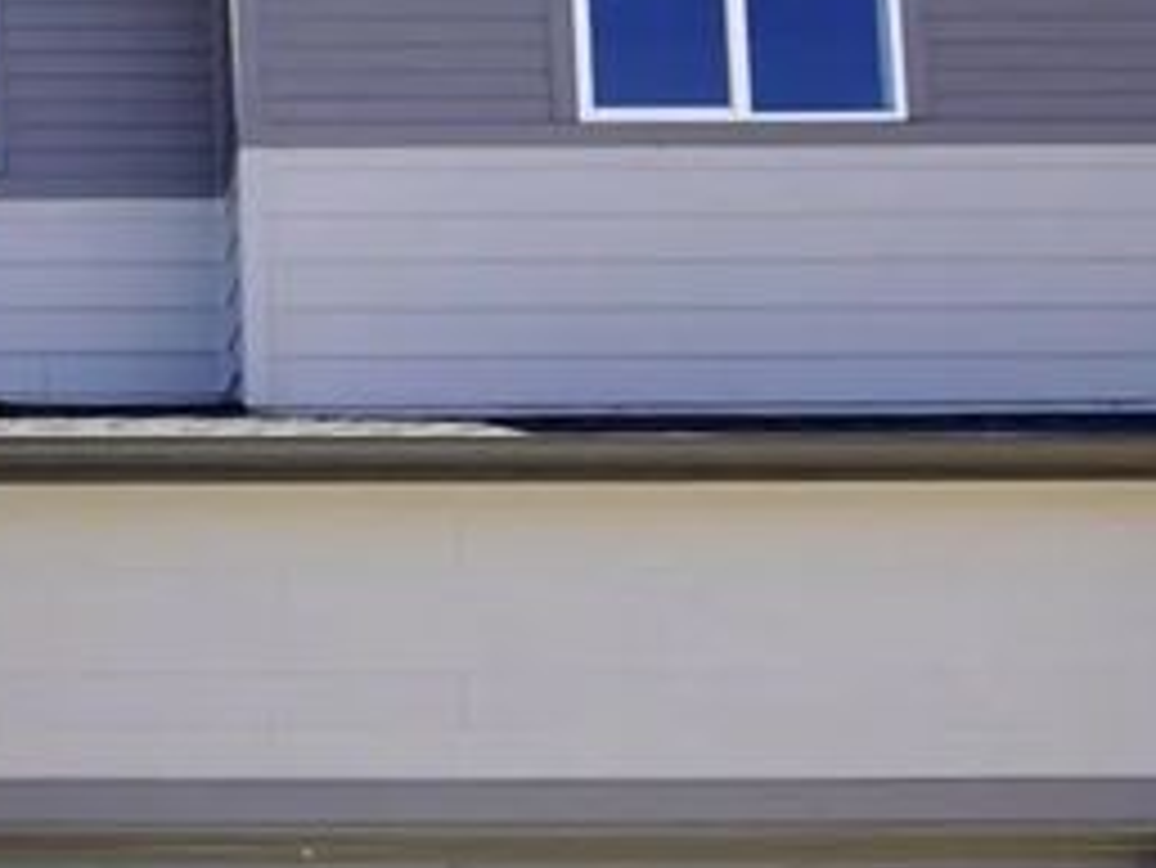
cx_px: -207
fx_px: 3074
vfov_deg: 16.0
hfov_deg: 20.1
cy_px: 630
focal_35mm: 92
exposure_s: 1/320
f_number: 5
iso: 100
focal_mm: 24
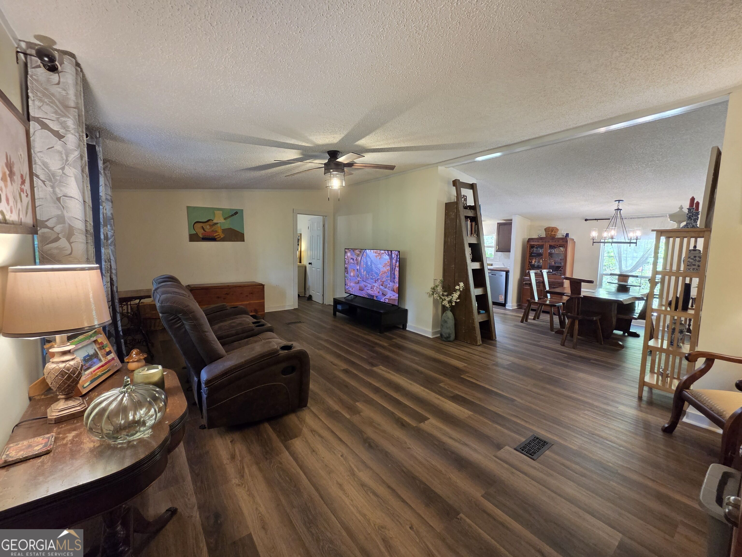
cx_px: 371
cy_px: 278
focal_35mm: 13
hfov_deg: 106.2
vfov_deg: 89.9
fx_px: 279
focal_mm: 2.2
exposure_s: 1/60
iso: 400
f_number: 2.2
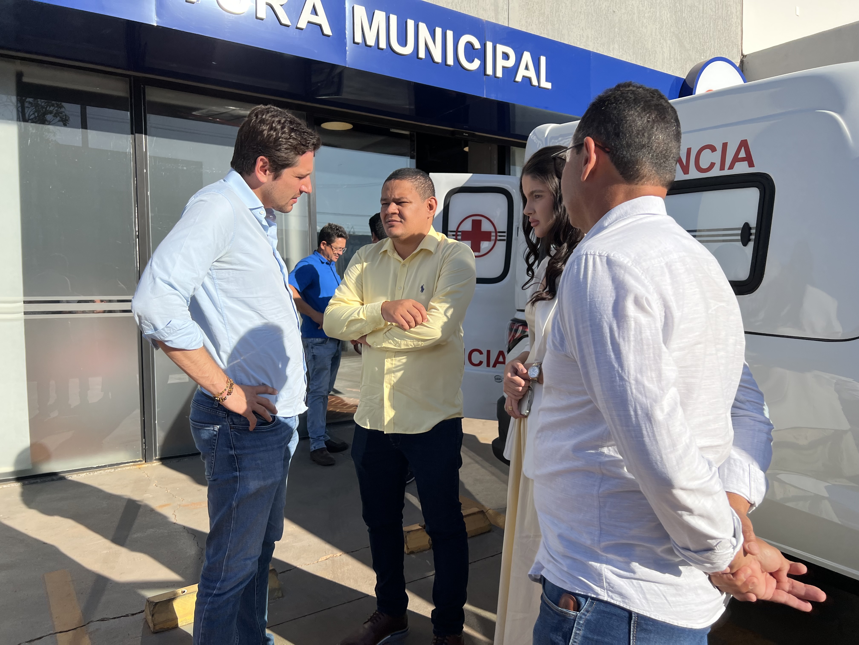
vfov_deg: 53.1
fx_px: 645
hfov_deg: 67.3
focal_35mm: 26
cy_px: 322
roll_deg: +0.2
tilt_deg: -3.9
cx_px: 430
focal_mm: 5.7
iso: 50
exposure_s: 1/3571
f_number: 1.5
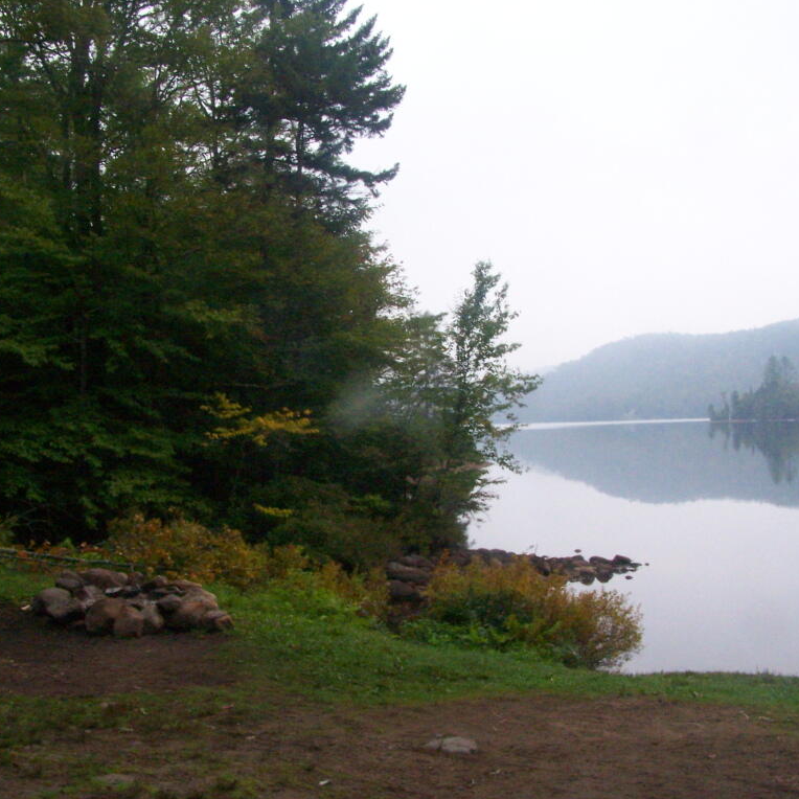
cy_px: 398
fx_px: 1175
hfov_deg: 37.5
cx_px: 386
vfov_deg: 37.6
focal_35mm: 45
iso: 400
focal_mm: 6.3
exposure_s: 1/60
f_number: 8
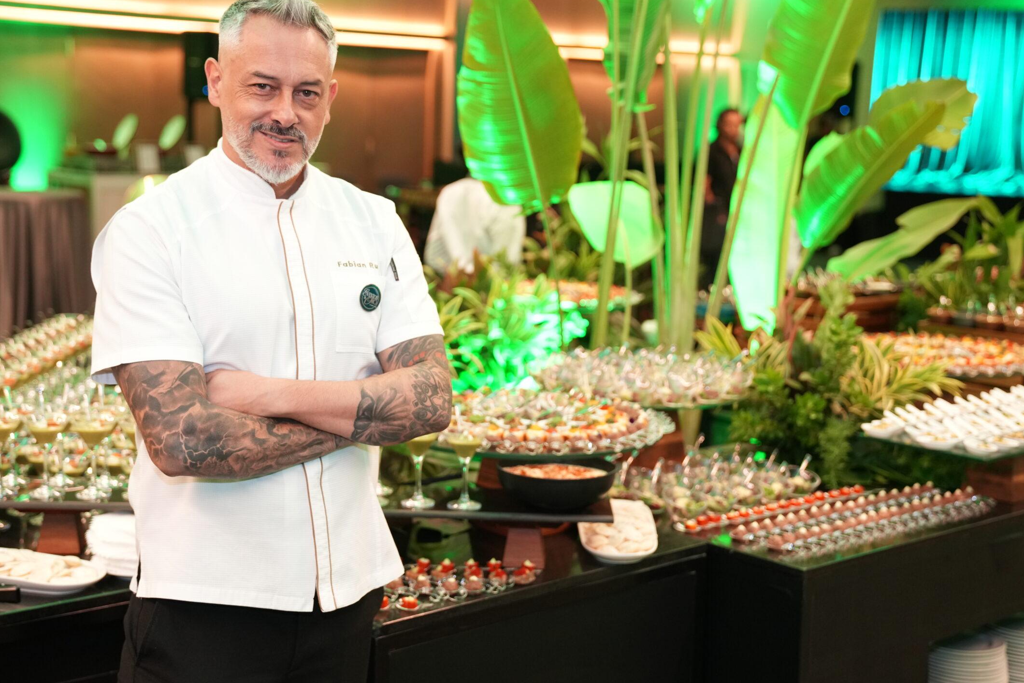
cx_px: 494
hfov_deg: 34.5
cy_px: 331
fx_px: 1650
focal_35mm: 58
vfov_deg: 23.4
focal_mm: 48
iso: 2000
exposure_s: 1/80
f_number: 2.8
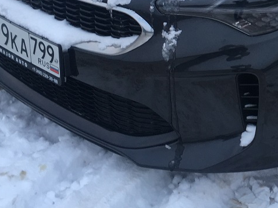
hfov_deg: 21.8
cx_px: 306
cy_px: -29
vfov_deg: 16.7
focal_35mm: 85
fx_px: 682
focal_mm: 4.15
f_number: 2.2
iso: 32
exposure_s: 1/100
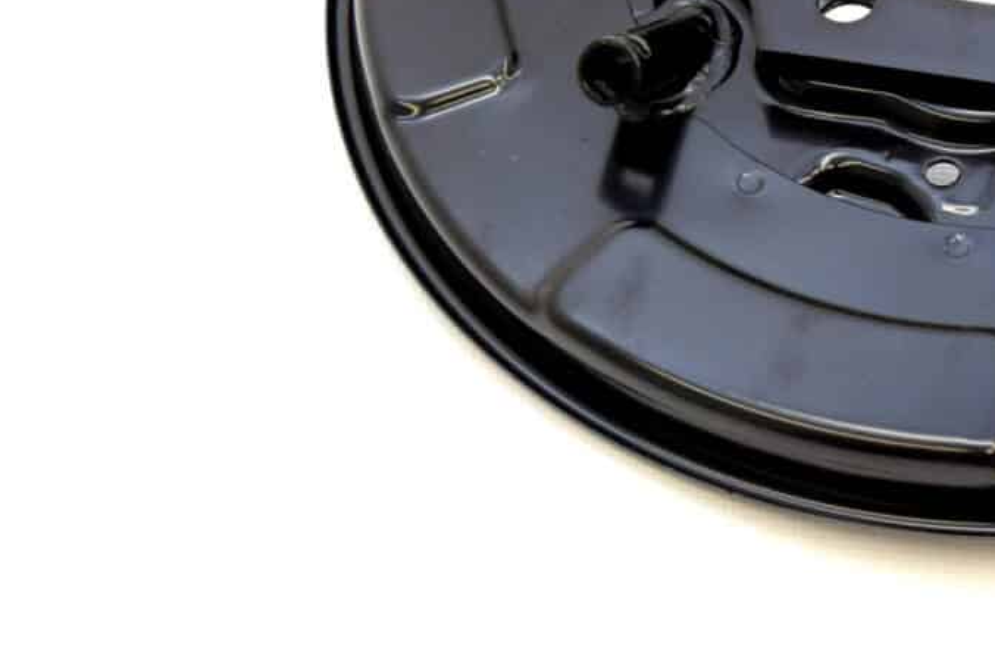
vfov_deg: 10.8
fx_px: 3484
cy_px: -56
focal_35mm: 126
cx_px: 1008
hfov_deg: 15.9
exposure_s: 1/160
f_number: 6.3
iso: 400
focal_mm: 38
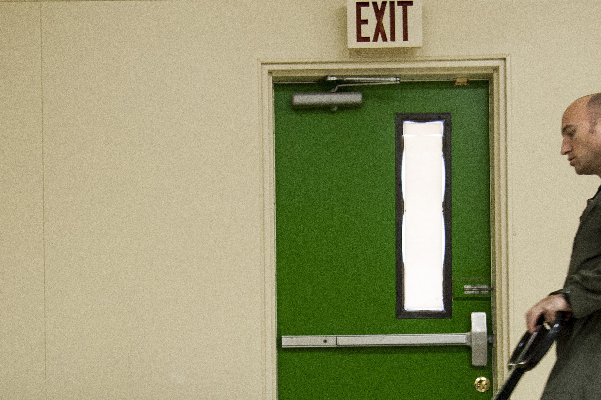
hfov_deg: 22.4
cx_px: 295
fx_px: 1519
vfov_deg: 14.8
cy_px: 374
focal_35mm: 91
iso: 1000
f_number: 4
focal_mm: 38
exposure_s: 1/60
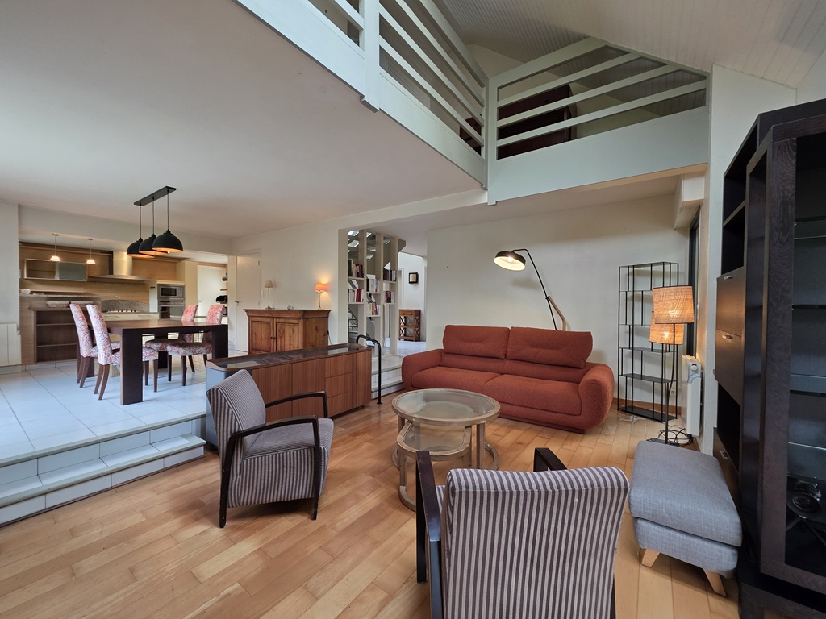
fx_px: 310
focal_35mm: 13
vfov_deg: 89.9
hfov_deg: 106.2
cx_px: 413
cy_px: 310
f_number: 1.9
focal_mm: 2.2
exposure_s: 1/100
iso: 160
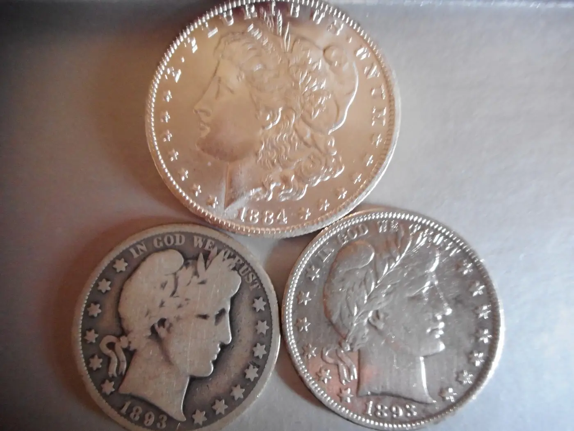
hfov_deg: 69.4
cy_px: 216
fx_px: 415
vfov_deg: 54.9
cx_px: 287
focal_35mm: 25
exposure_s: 1/8
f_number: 3.7
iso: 640
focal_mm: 4.5
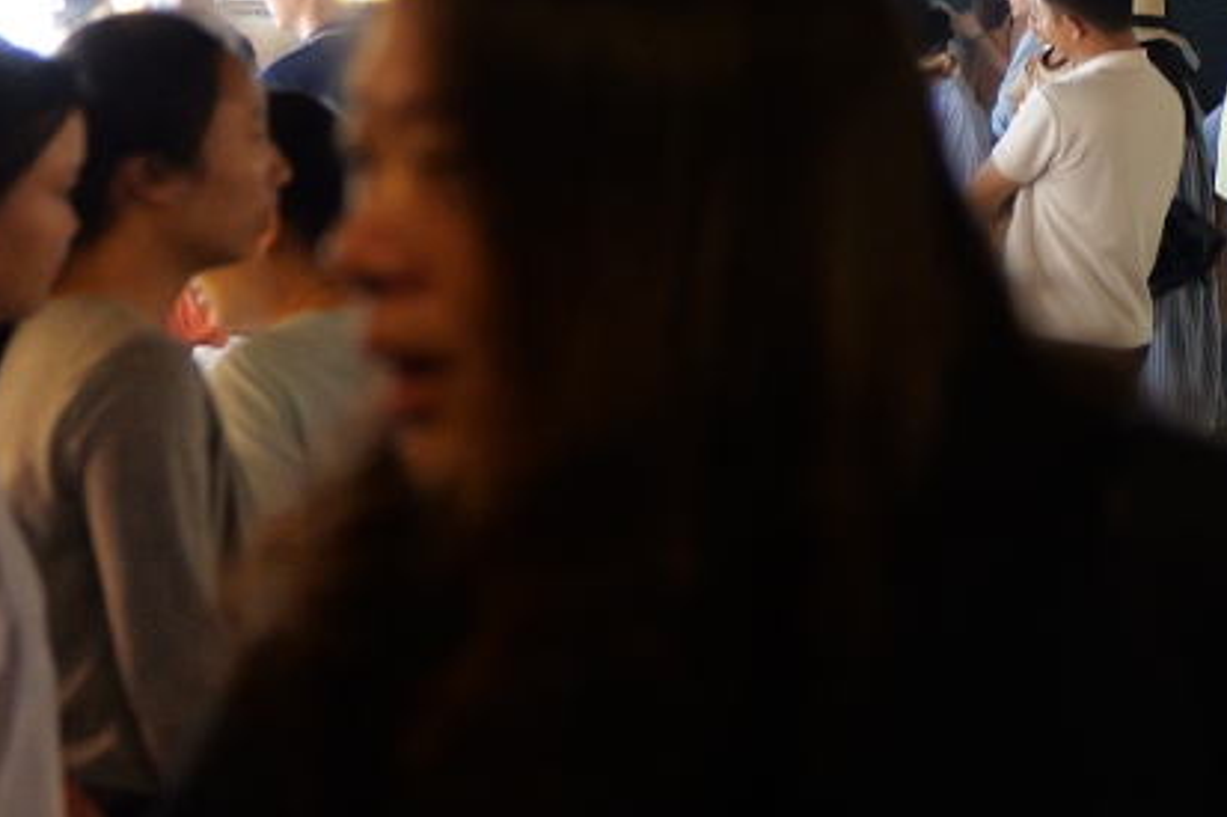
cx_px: 2320
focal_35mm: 151
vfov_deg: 9.0
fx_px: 5144
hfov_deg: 12.3
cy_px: 101
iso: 2000
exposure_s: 1/200
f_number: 2.8
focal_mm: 39
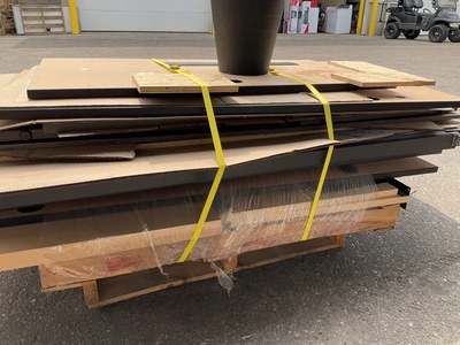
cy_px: 172
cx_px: 230
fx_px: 385
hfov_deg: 61.7
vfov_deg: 48.2
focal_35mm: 29
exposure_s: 1/529
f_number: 1.8
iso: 25
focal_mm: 3
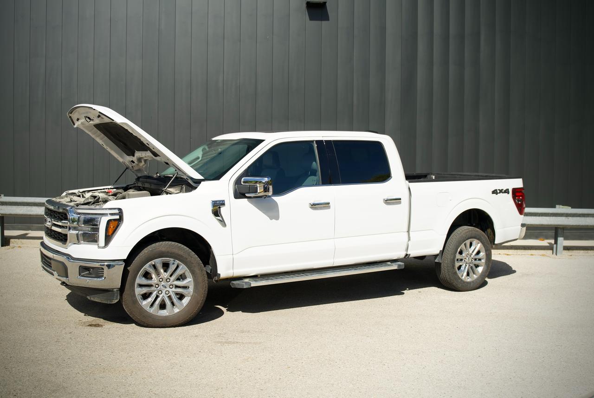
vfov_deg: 37.0
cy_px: 199
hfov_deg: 53.1
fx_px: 595
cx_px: 297
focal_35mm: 36
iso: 250
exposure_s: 1/50
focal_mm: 24
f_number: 2.8
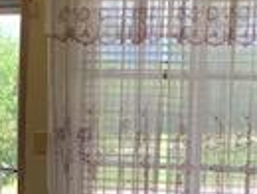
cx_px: 26
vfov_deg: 11.5
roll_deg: -1.3
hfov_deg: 15.2
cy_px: 196
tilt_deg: -6.4
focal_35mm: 128
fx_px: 952
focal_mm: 4.25
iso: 50
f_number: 1.8
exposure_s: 1/121
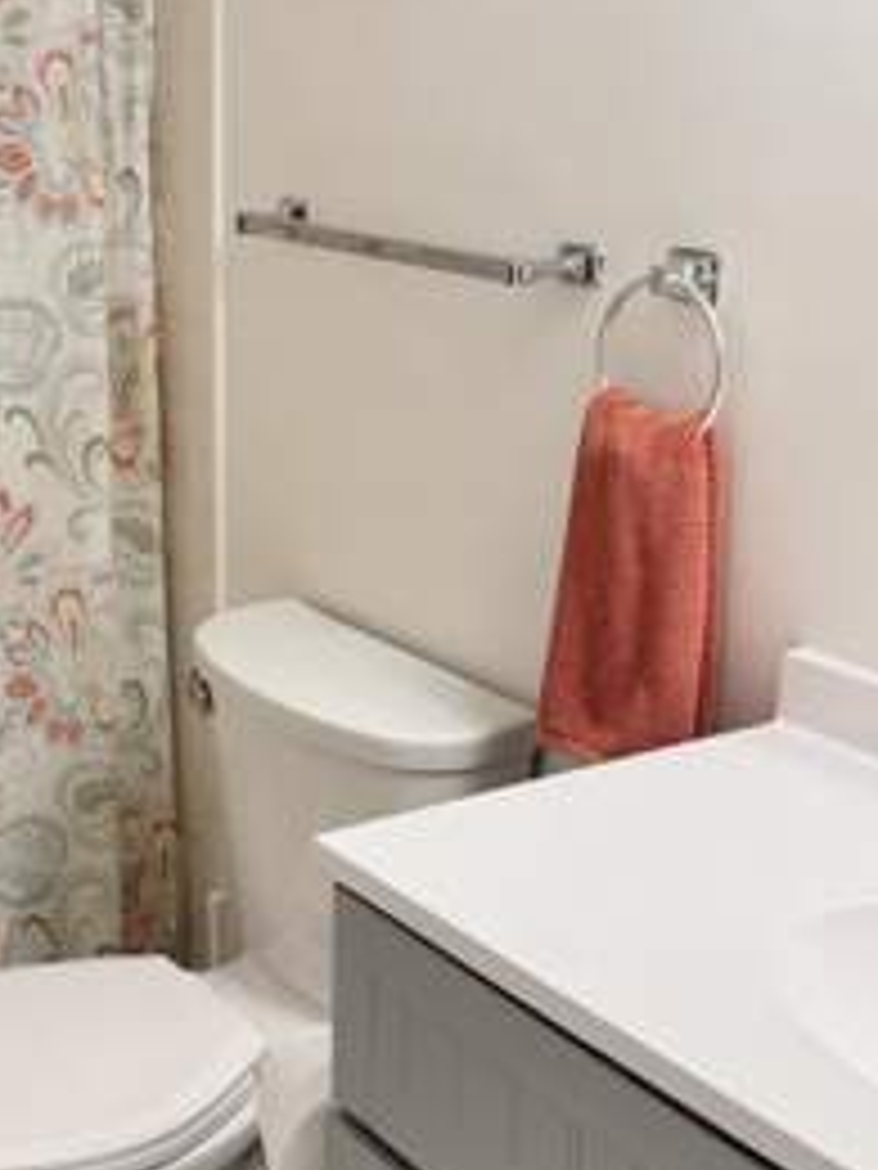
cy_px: 410
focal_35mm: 59
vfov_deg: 32.5
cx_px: 176
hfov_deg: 24.4
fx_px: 1995
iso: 64
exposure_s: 1/120
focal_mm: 6.76
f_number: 1.78
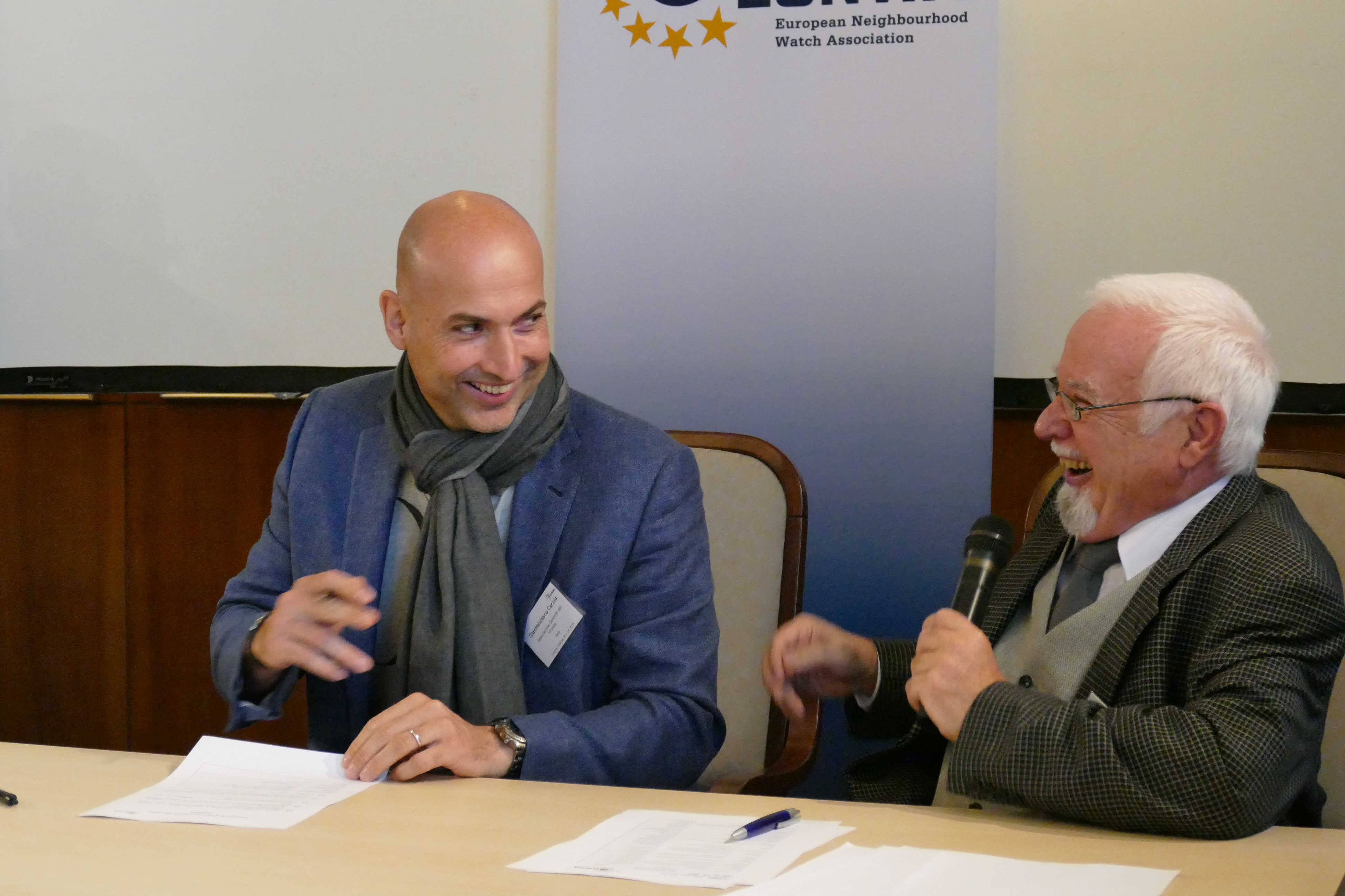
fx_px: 2652
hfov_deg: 28.5
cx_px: 672
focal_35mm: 71
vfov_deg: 19.2
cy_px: 448
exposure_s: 1/125
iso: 2500
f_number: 3.7
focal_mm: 25.96
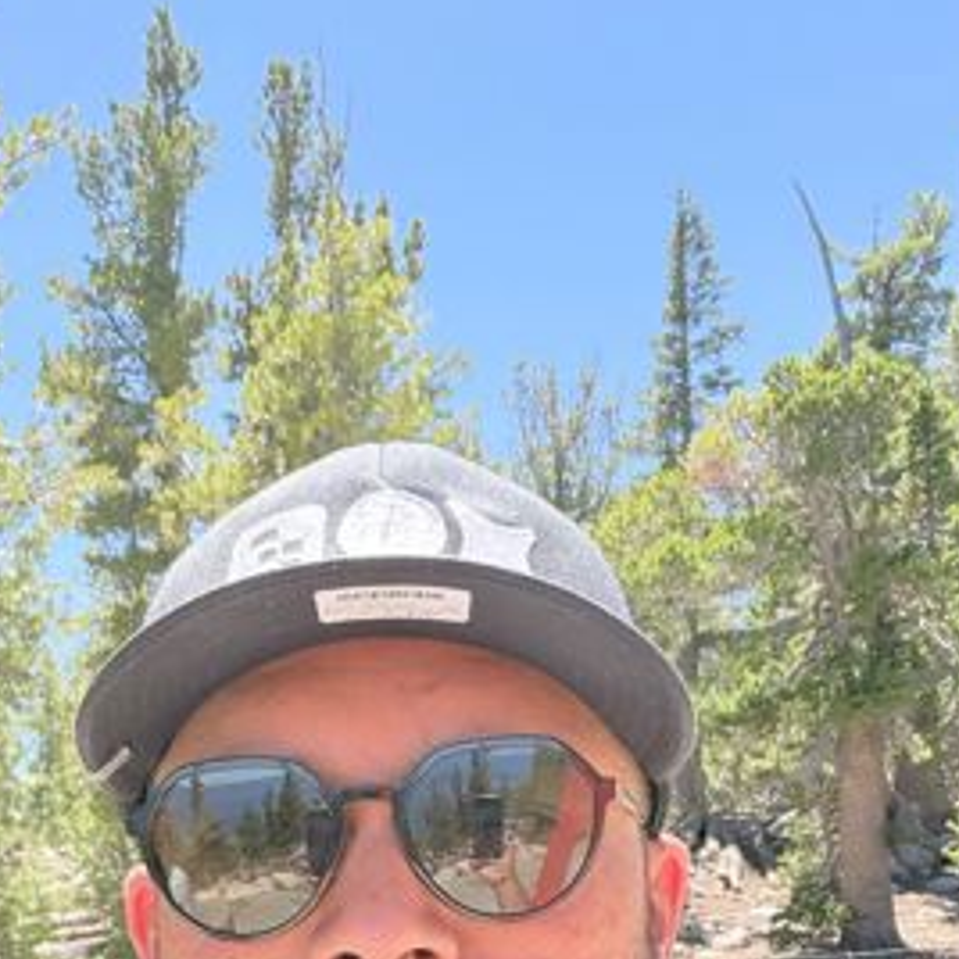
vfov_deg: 27.7
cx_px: 419
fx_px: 1818
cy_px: 982
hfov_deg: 29.5
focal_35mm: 58
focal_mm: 2.71
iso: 25
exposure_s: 1/170
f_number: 1.9
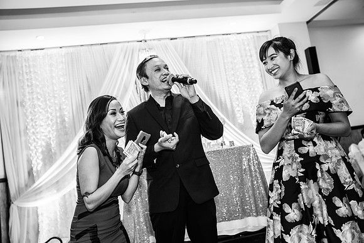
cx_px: 182
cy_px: 122
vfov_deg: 43.6
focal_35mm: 30
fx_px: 303
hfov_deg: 61.9
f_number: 2.8
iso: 1000
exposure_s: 1/160
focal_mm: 30
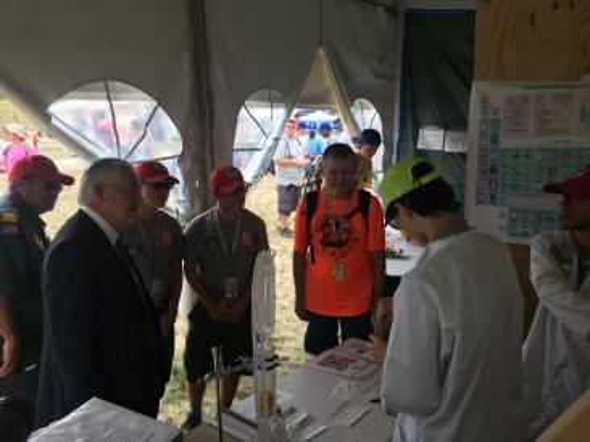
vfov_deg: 48.2
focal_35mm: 29
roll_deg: -0.2
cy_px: 221
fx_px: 494
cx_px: 295
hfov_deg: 61.7
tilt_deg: -7.7
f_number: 2.2
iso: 25
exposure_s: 1/190
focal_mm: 4.15
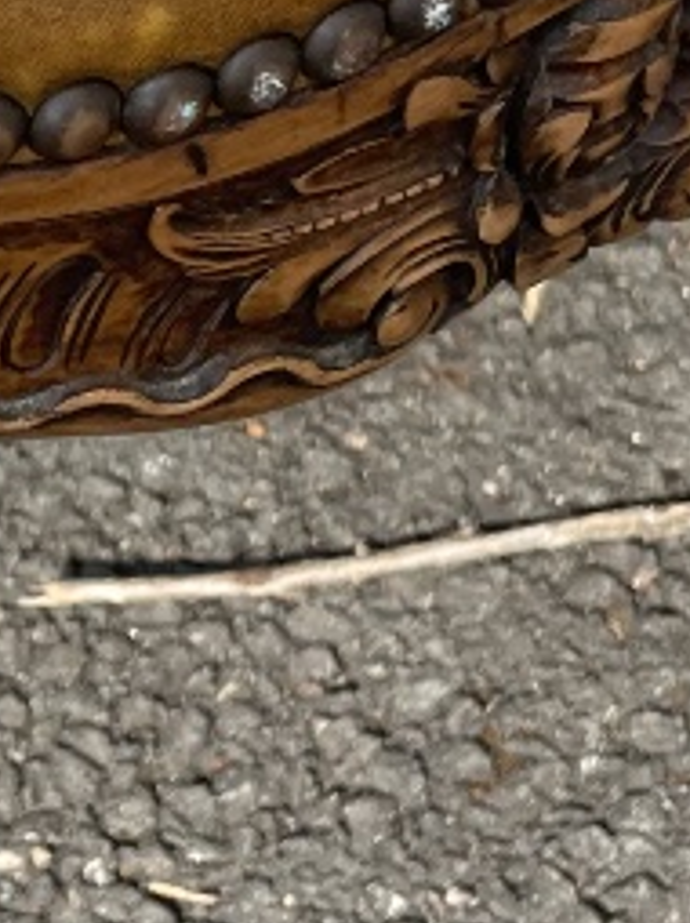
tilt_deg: -49.8
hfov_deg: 11.5
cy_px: 291
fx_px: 3275
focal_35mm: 123
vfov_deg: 16.0
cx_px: -338
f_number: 1.6
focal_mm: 4.2
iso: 32
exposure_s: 1/1289
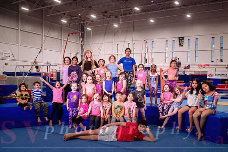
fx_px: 217
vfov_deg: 38.6
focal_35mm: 34
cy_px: 81
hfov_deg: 55.4
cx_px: 114
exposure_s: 1/200
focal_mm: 32
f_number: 5.6
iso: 1600
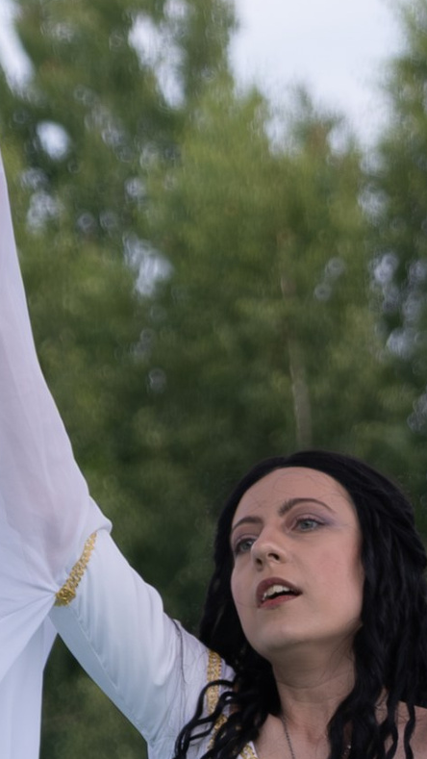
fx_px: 8512
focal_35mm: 423
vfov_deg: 5.1
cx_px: 301
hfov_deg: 2.9
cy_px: 855
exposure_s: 1/1000
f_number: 3.6
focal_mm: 55
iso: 160
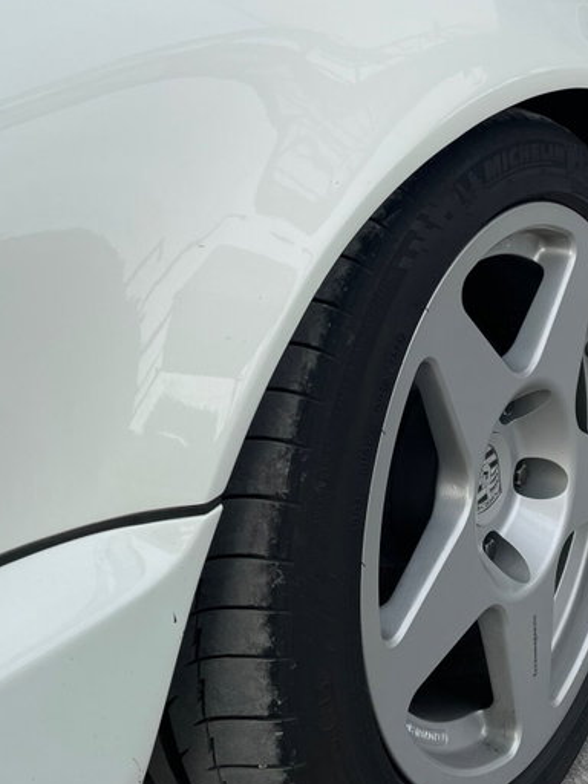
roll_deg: +6.7
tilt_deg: -10.6
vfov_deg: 35.8
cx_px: 453
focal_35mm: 52
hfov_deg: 27.6
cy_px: 181
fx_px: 1178
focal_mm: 4.2
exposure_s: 1/2020
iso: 32
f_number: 1.6
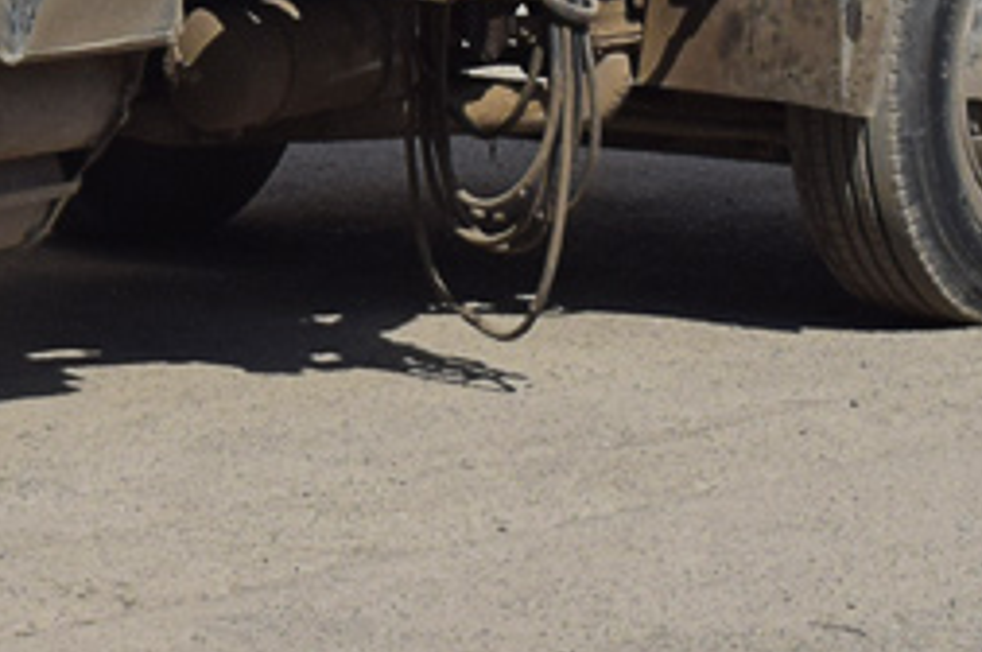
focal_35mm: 342
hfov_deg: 6.0
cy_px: -761
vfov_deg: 4.0
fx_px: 9317
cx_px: -384
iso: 200
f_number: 7.1
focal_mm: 48
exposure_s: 1/1250
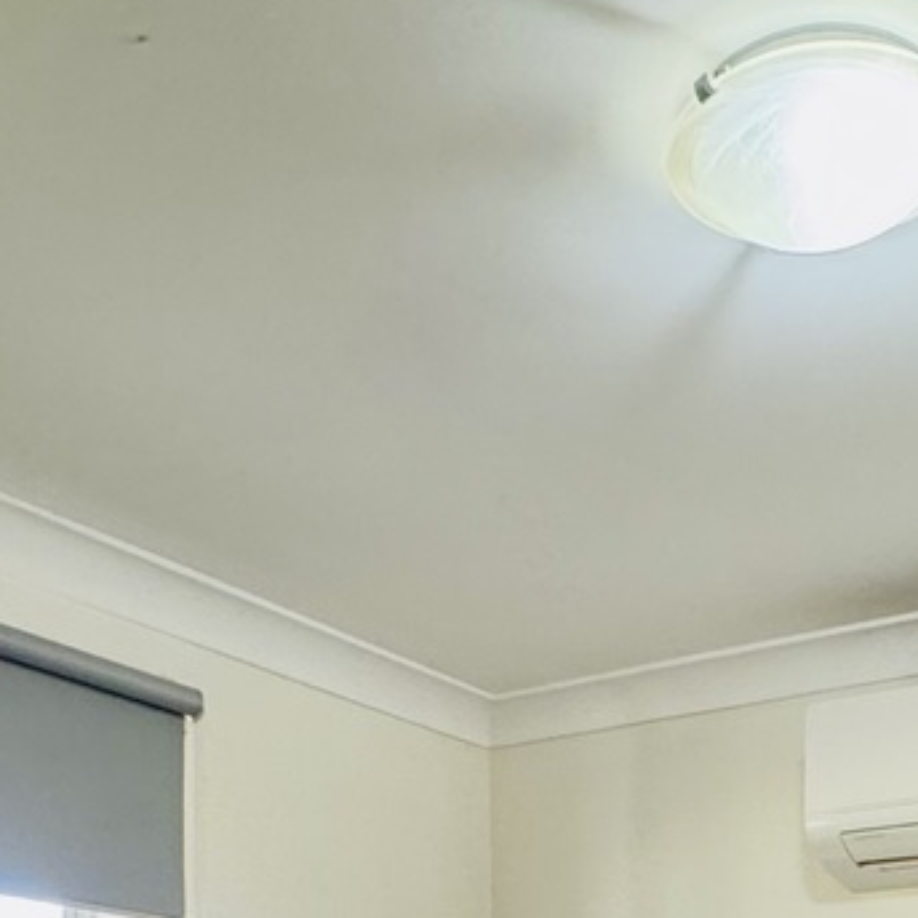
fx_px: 1620
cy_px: 1248
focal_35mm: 54
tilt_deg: -2.3
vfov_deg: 26.1
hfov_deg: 31.3
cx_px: 646
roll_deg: -0.2
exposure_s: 1/100
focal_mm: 2.22
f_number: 2.2
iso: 250
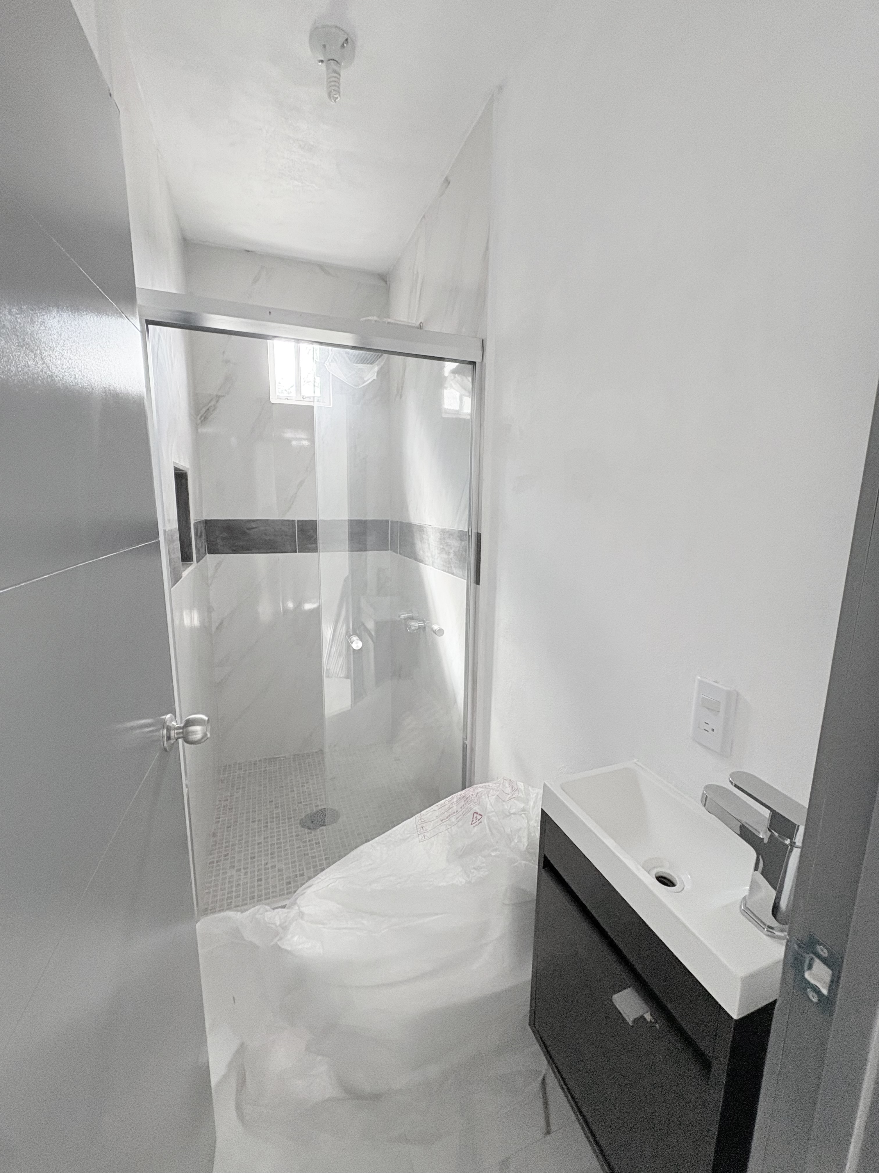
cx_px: 440
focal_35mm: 14
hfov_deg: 85.7
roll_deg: -0.8
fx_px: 474
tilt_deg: -10.0
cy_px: 586
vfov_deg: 102.1
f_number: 2.2
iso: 250
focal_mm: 2.22
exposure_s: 1/65
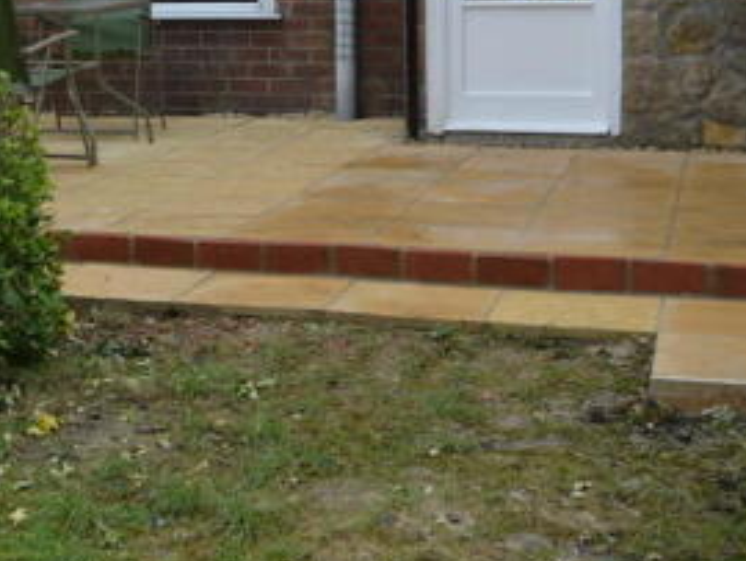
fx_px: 1510
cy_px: 97
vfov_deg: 20.8
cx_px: 61
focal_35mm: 70
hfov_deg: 26.7
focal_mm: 20
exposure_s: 1/125
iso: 100
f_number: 5.6
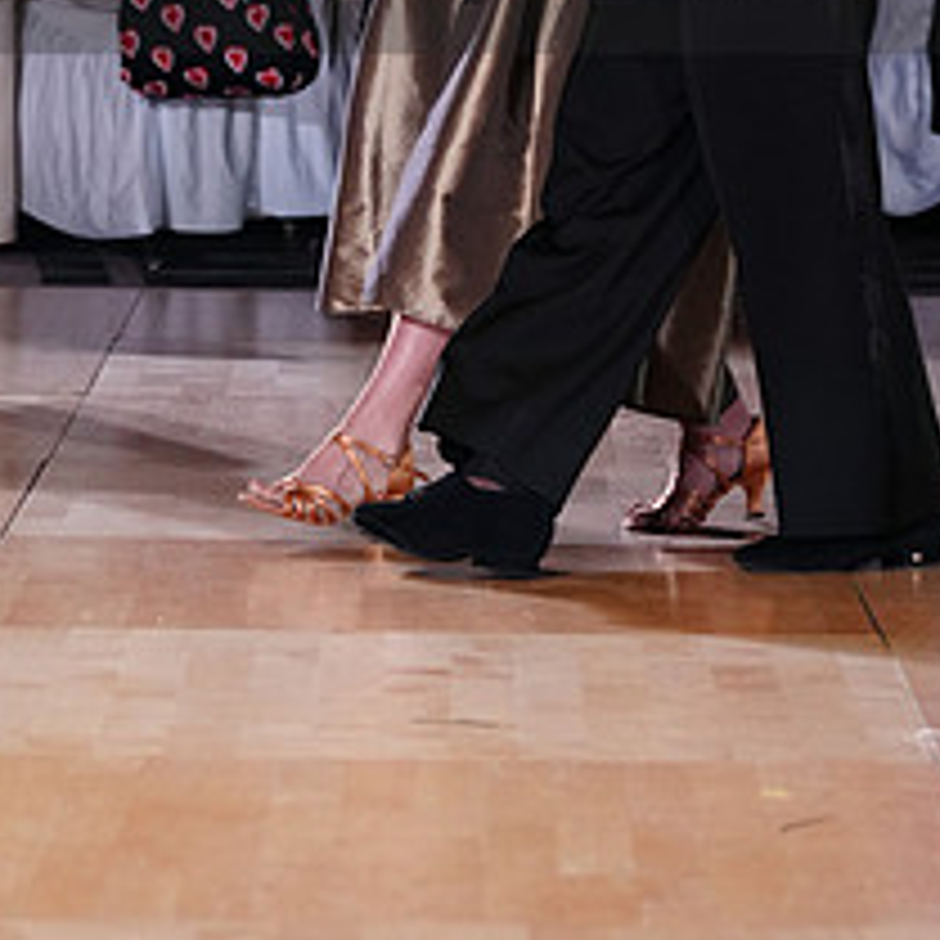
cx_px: 470
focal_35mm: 248
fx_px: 7619
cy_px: -94
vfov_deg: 7.0
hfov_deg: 7.1
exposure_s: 1/400
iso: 2500
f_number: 4
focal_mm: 105
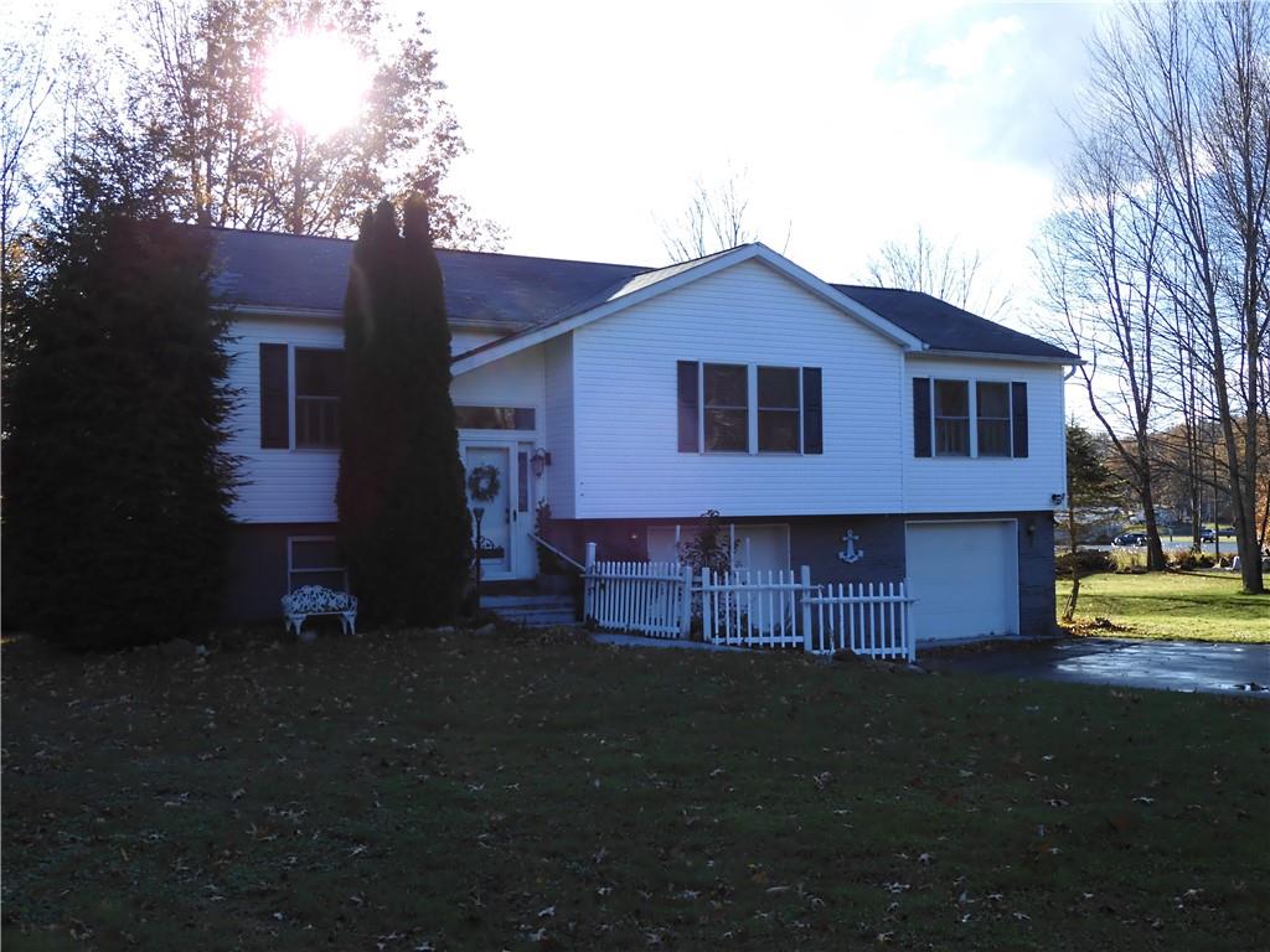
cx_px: 635
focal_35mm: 38
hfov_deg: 49.0
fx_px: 1394
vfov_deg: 37.7
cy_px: 476
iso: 100
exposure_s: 1/320
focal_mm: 6.8
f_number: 4
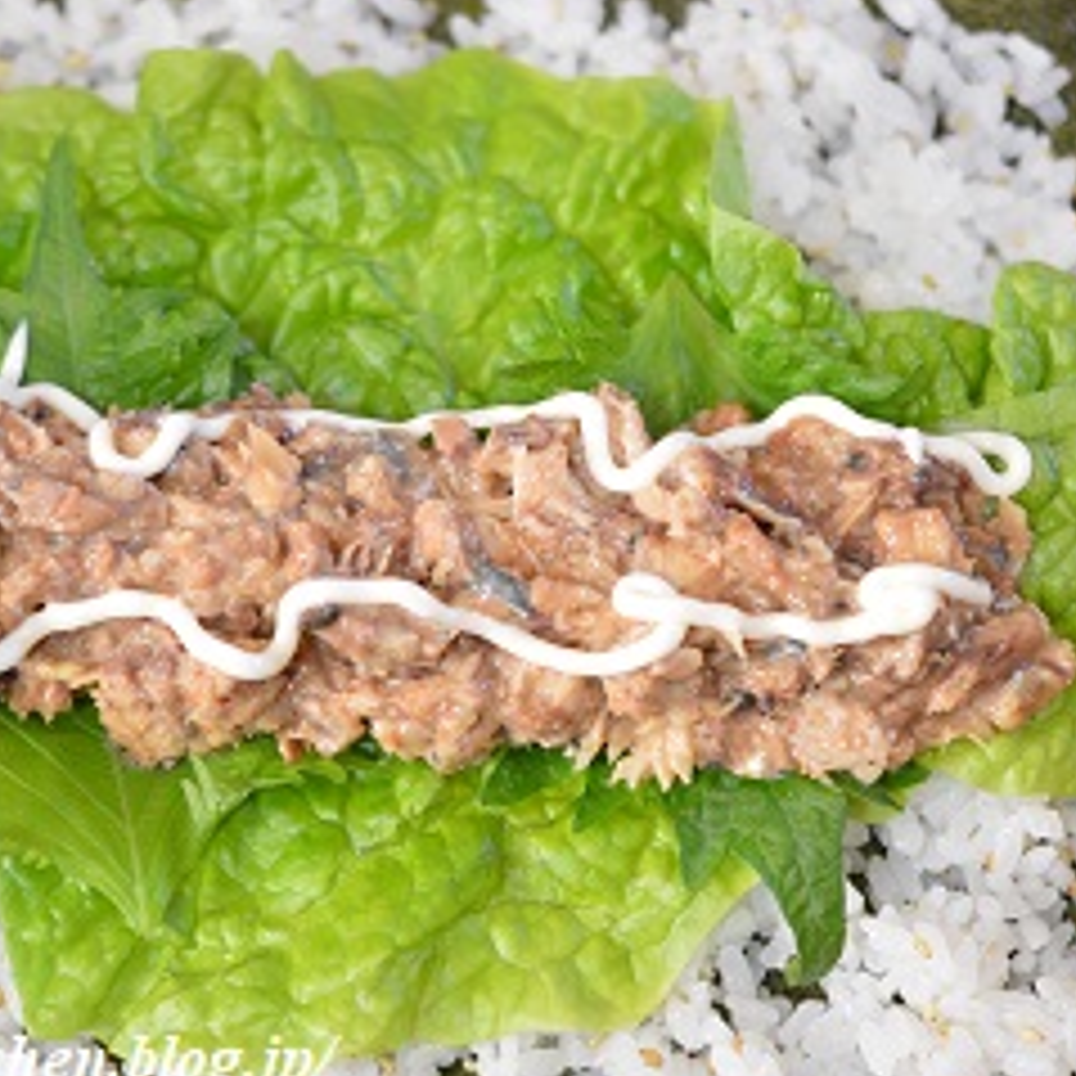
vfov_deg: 20.4
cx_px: 455
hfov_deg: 20.4
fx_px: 2989
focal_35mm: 85
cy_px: 547
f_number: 3
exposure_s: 1/60
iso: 2200
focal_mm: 40
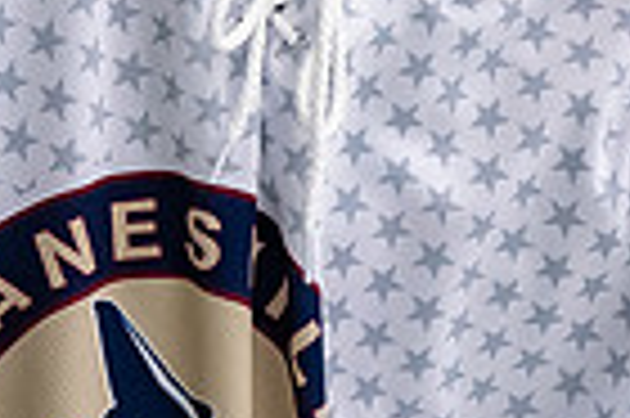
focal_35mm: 1166
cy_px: -401
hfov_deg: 1.8
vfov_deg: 1.2
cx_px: 497
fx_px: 20381
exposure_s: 1/800
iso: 2000
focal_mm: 160
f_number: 3.2
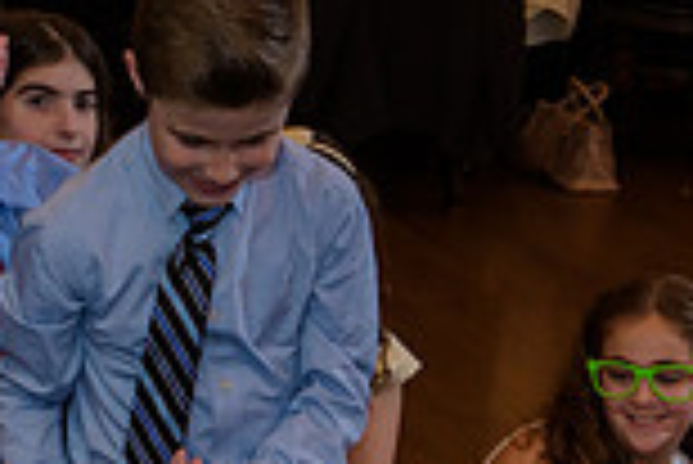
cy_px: 178
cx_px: 220
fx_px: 2755
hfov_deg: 14.3
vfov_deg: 9.6
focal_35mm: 143
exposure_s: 1/125
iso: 1600
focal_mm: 38
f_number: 3.2
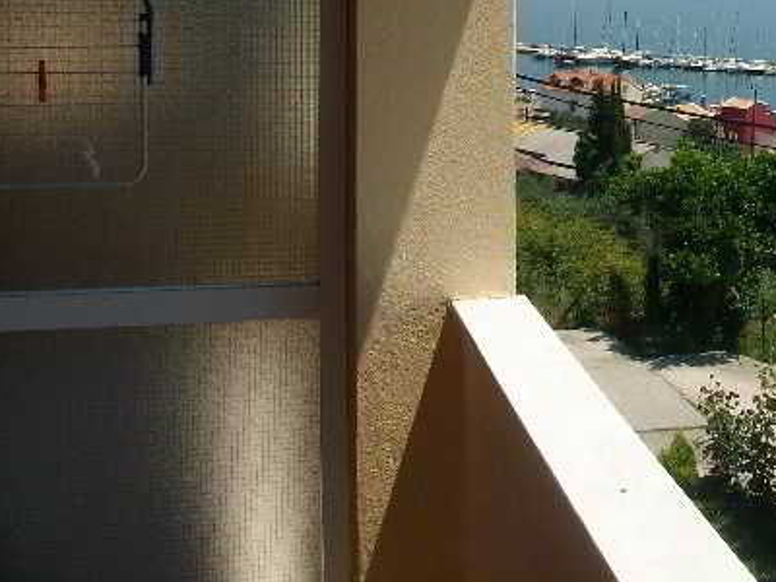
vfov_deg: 22.1
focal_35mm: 64
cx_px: 770
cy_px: 4
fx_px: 1435
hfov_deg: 28.5
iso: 80
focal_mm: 5.7
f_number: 5.5
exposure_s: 1/565
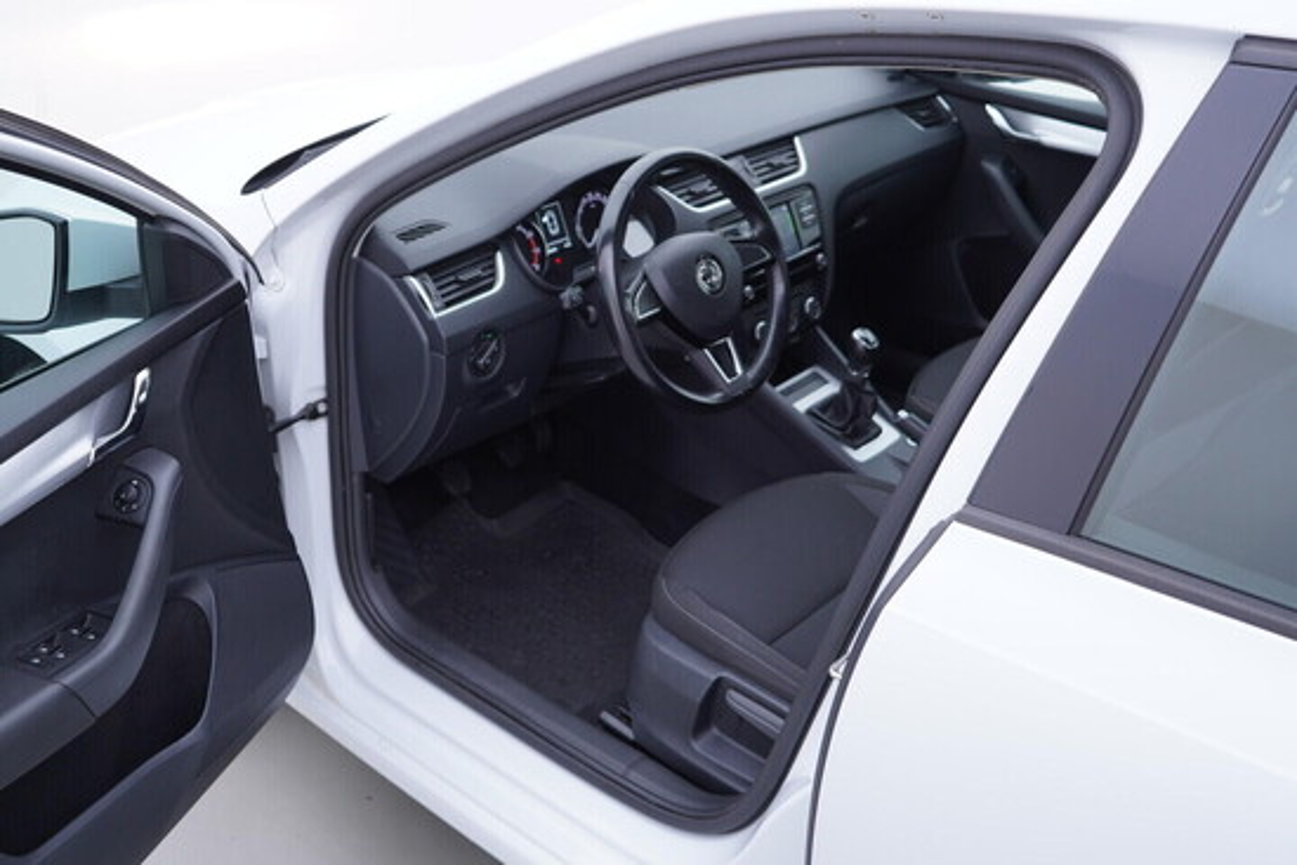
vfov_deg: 36.9
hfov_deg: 53.1
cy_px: 432
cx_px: 648
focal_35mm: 36
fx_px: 1297
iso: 125
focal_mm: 24
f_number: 3.2
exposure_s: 1/50
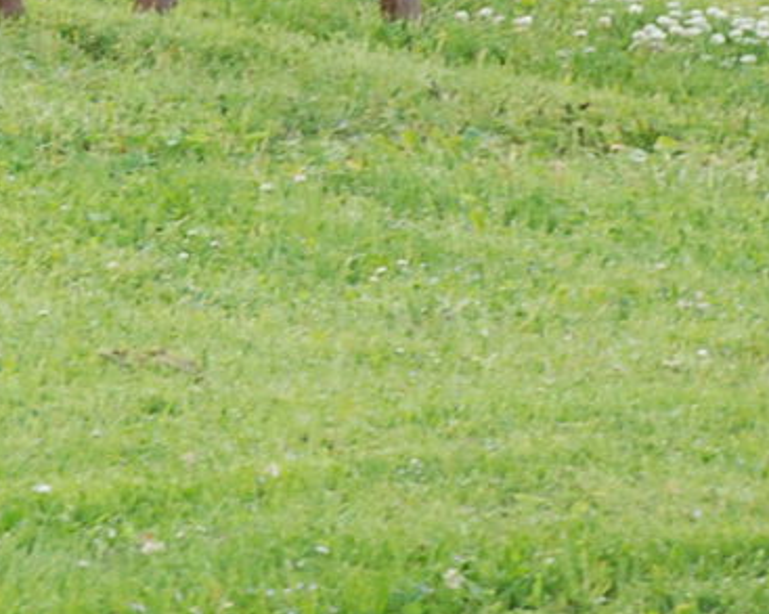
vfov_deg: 2.3
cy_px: -484
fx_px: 15237
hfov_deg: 2.9
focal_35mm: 670
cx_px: -1104
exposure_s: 1/45
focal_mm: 90
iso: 400
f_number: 5.6
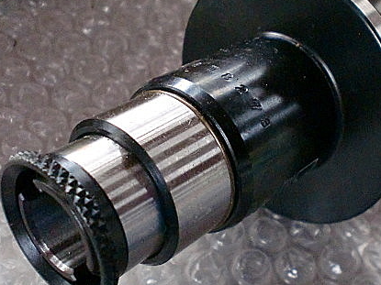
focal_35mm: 54
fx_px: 594
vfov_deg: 27.0
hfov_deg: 35.1
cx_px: 262
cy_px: 170
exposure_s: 1/60
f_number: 3.1
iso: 800
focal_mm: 6.3
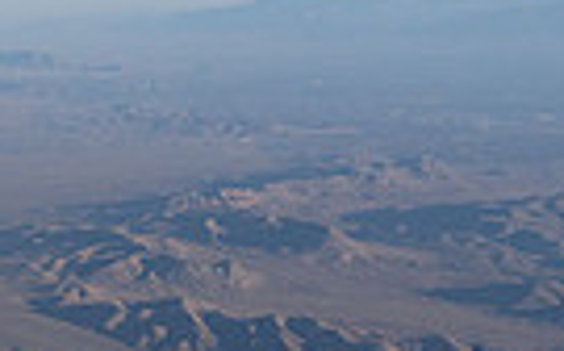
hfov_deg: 15.4
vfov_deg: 12.4
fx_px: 1612
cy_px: 219
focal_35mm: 105
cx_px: -606
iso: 800
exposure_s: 1/2000
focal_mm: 24
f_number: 9
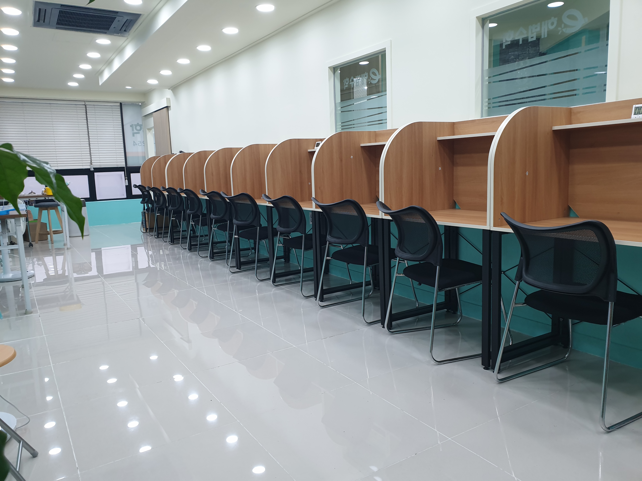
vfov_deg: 53.1
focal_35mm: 26
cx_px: 321
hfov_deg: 67.3
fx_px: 482
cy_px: 240
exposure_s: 1/60
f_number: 2.4
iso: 100
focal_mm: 4.3
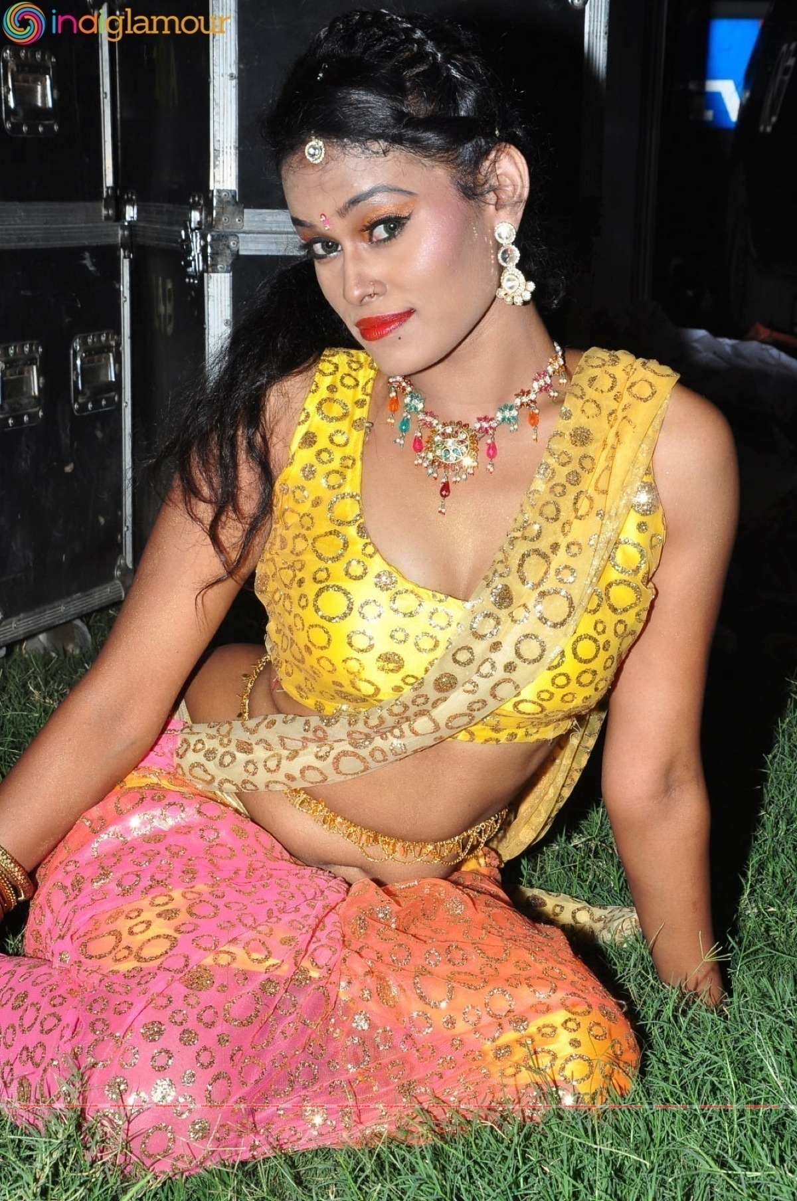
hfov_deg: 18.1
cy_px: 600
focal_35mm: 75
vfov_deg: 27.0
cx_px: 398
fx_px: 2498
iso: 400
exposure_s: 1/125
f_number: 13
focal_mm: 50
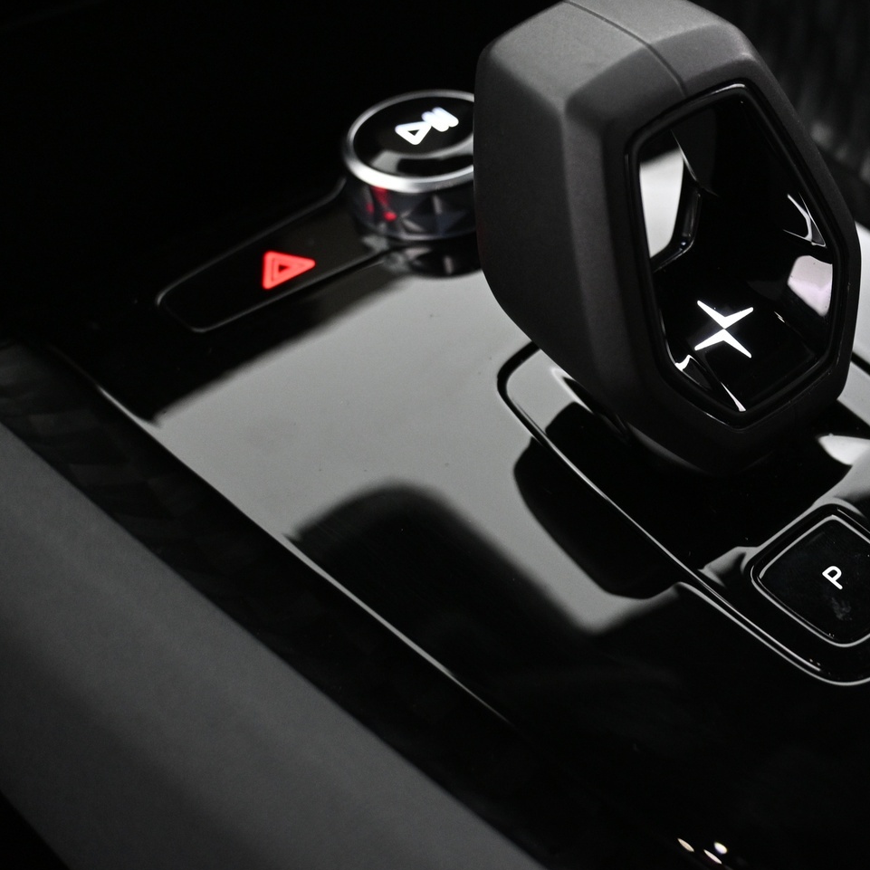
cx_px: 712
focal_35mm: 43
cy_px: 387
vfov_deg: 39.1
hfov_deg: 37.6
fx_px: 1223
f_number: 3.8
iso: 1600
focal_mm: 20
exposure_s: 1/20
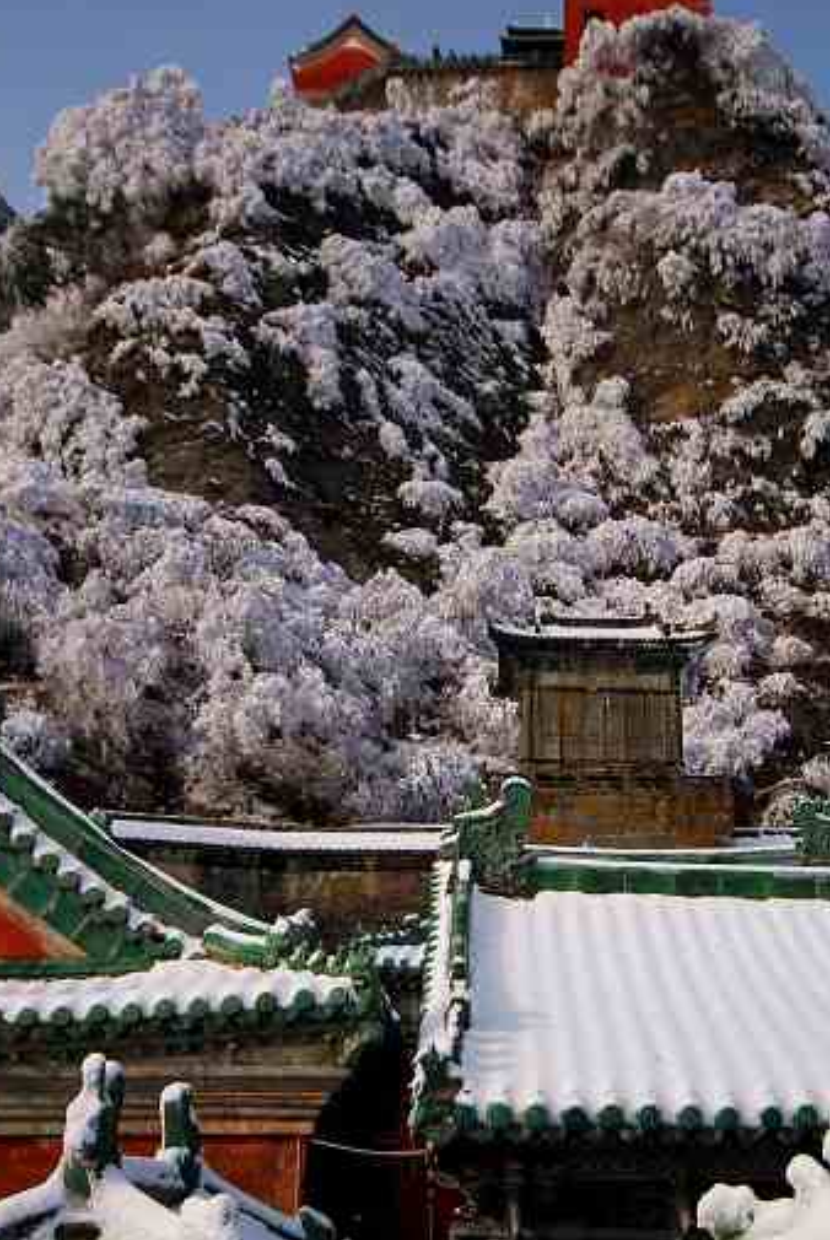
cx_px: 508
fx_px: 1376
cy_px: 854
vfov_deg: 47.5
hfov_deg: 33.4
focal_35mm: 40
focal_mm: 15
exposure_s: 1/1000
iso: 160
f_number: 5.6
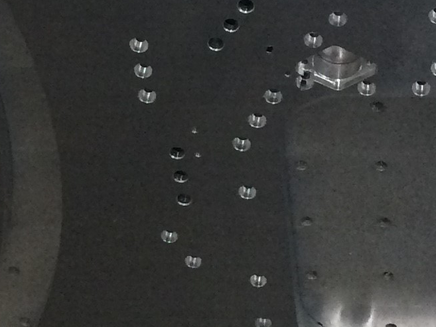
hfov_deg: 13.6
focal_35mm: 144
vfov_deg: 10.1
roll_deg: +5.3
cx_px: 341
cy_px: -108
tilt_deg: -37.7
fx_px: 1814
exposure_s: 1/33
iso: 80
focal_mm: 4.15
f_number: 2.2
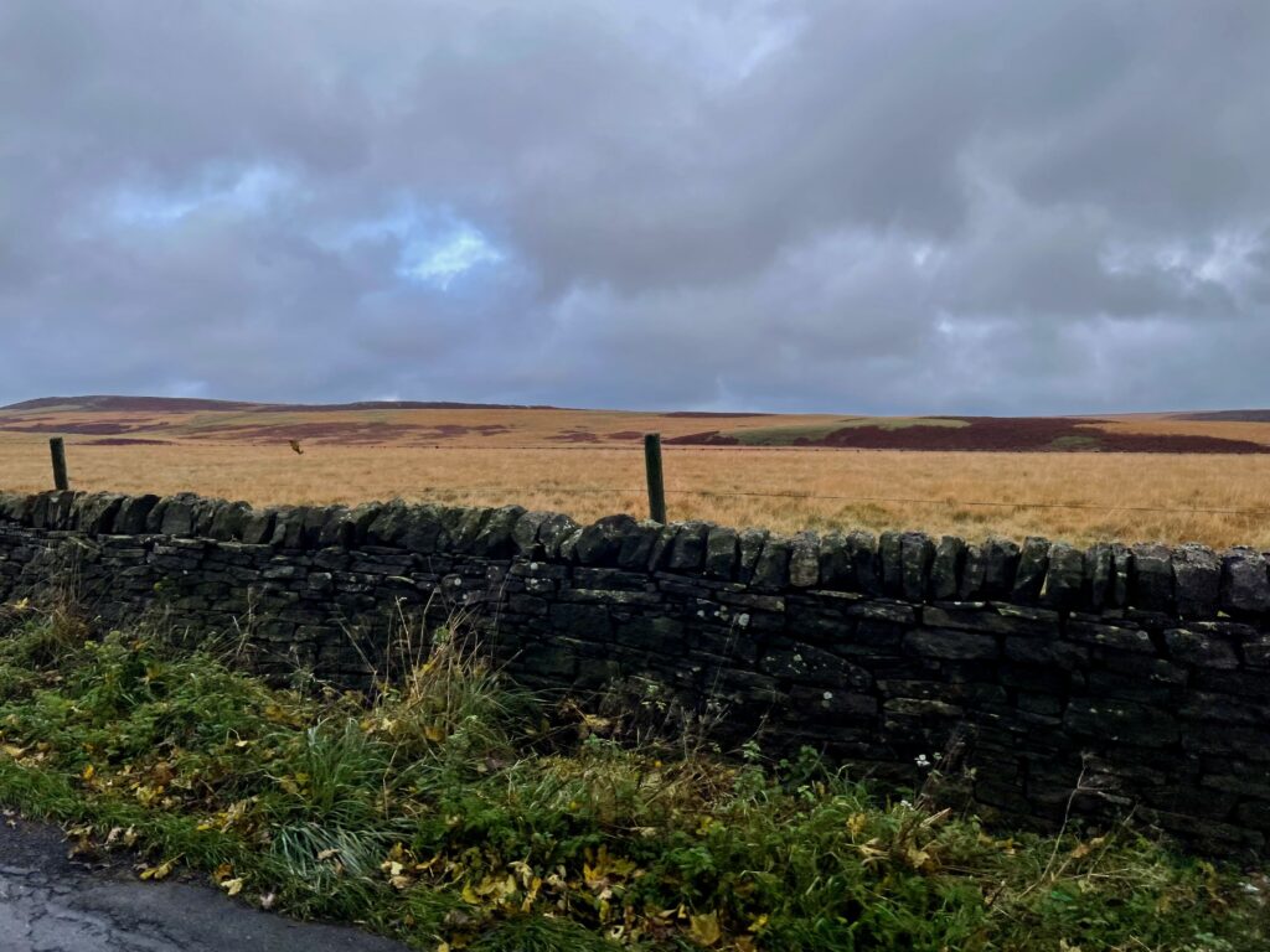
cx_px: 635
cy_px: 476
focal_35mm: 26
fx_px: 954
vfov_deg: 53.1
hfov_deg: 67.3
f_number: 1.6
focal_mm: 4.2
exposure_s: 1/1511
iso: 32
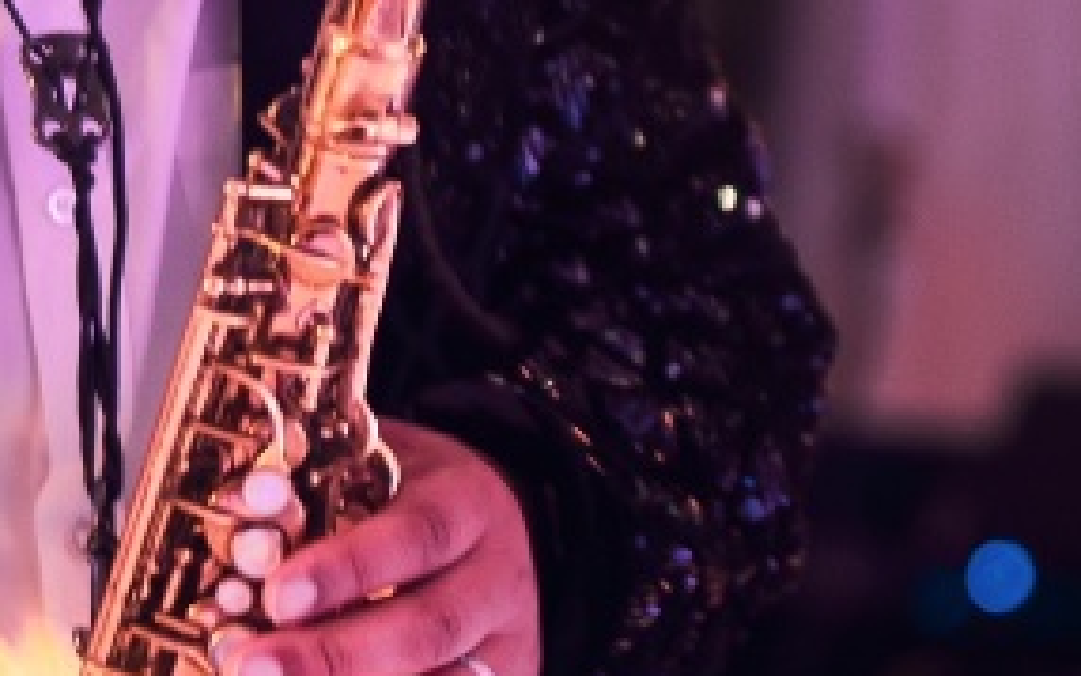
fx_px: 7339
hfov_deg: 8.3
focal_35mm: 249
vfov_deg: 5.3
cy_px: 566
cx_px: -293
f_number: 1.3
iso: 200
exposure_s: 1/100
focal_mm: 35
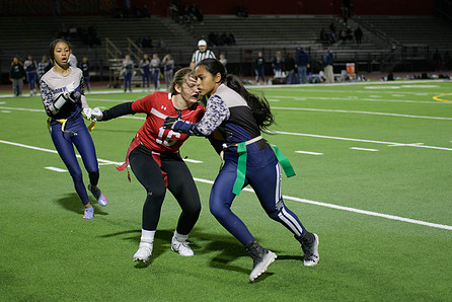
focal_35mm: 91
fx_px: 1143
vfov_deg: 15.0
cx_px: 245
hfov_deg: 22.4
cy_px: 128
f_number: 2.8
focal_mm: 70
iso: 2800
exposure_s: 1/640
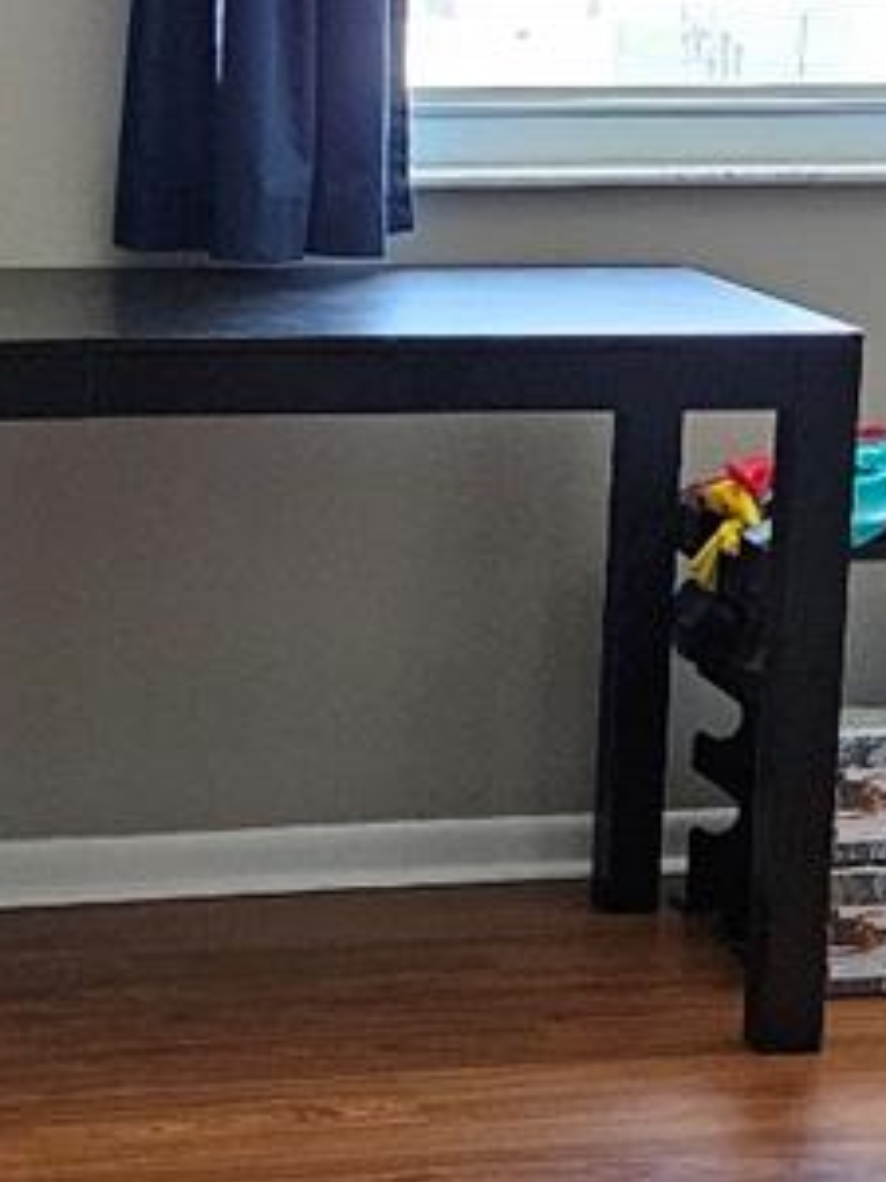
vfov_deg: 21.1
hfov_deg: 15.7
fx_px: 3140
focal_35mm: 92
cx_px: -35
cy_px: 276
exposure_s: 1/120
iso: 640
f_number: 1.8
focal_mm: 5.4
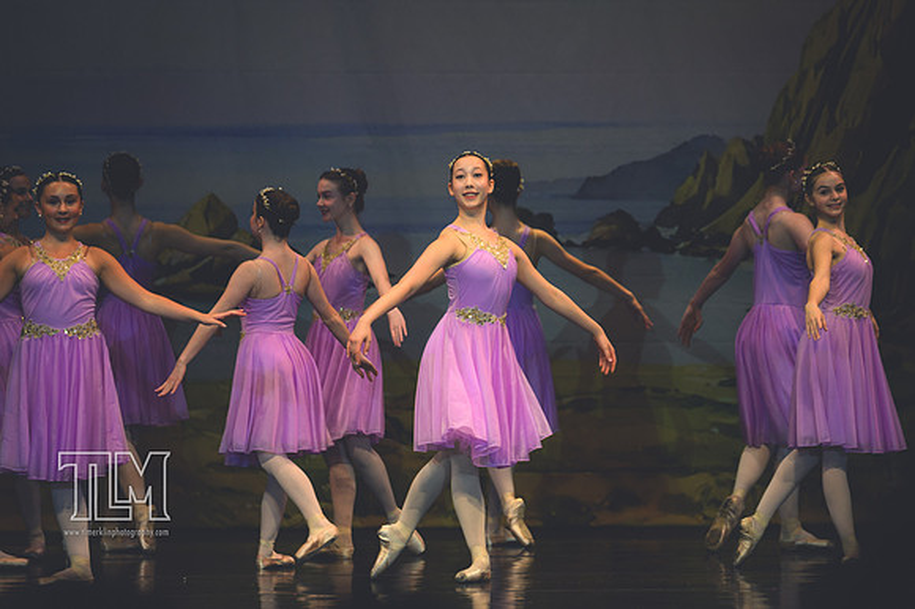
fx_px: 7620
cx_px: 458
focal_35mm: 300
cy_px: 304
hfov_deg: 6.9
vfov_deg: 4.6
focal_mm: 200
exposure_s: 1/500
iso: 500
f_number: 2.8
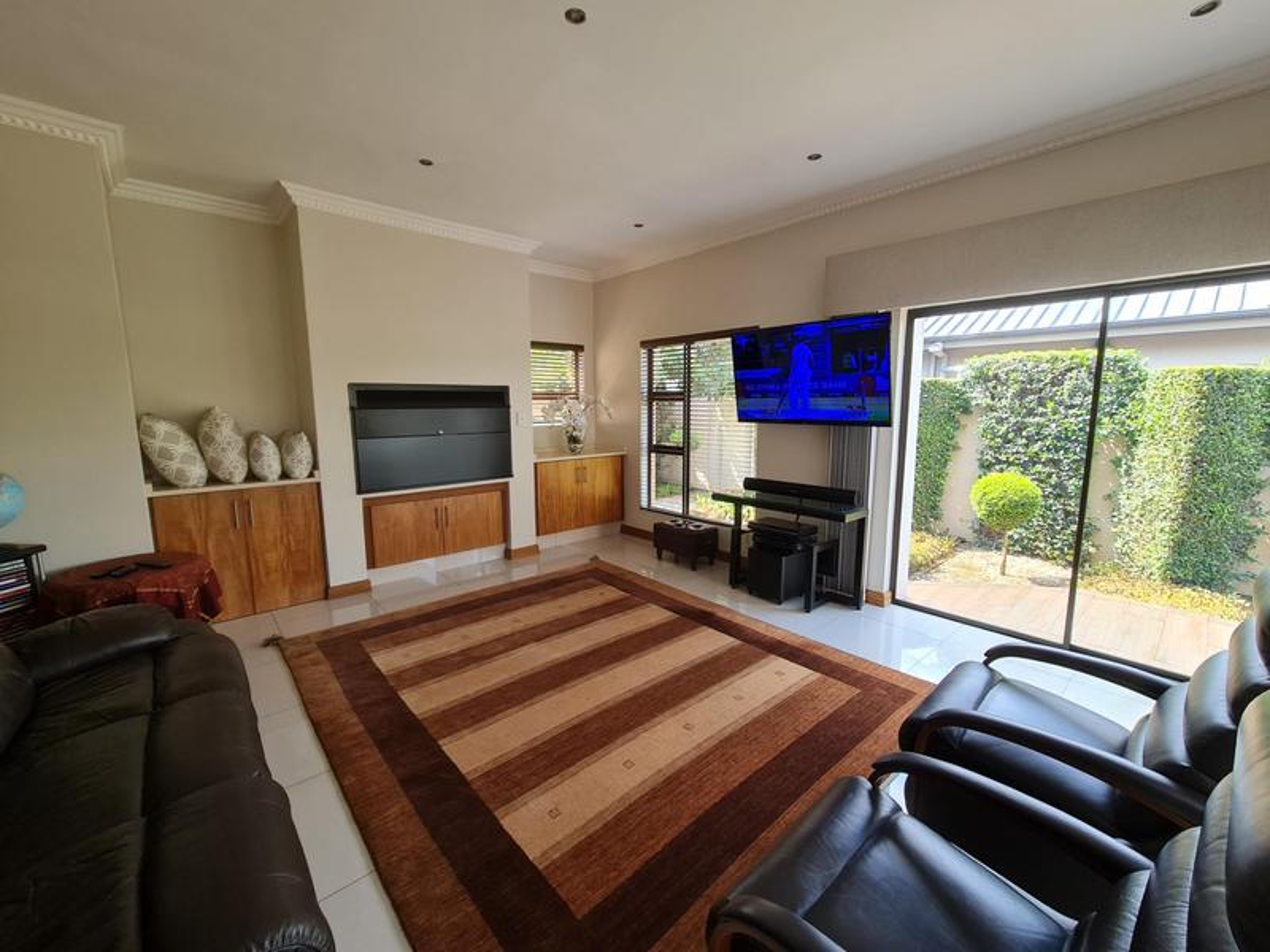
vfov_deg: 89.9
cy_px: 476
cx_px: 635
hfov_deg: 106.2
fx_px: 477
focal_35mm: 13
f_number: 2.2
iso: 80
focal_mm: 2.2
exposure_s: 1/100
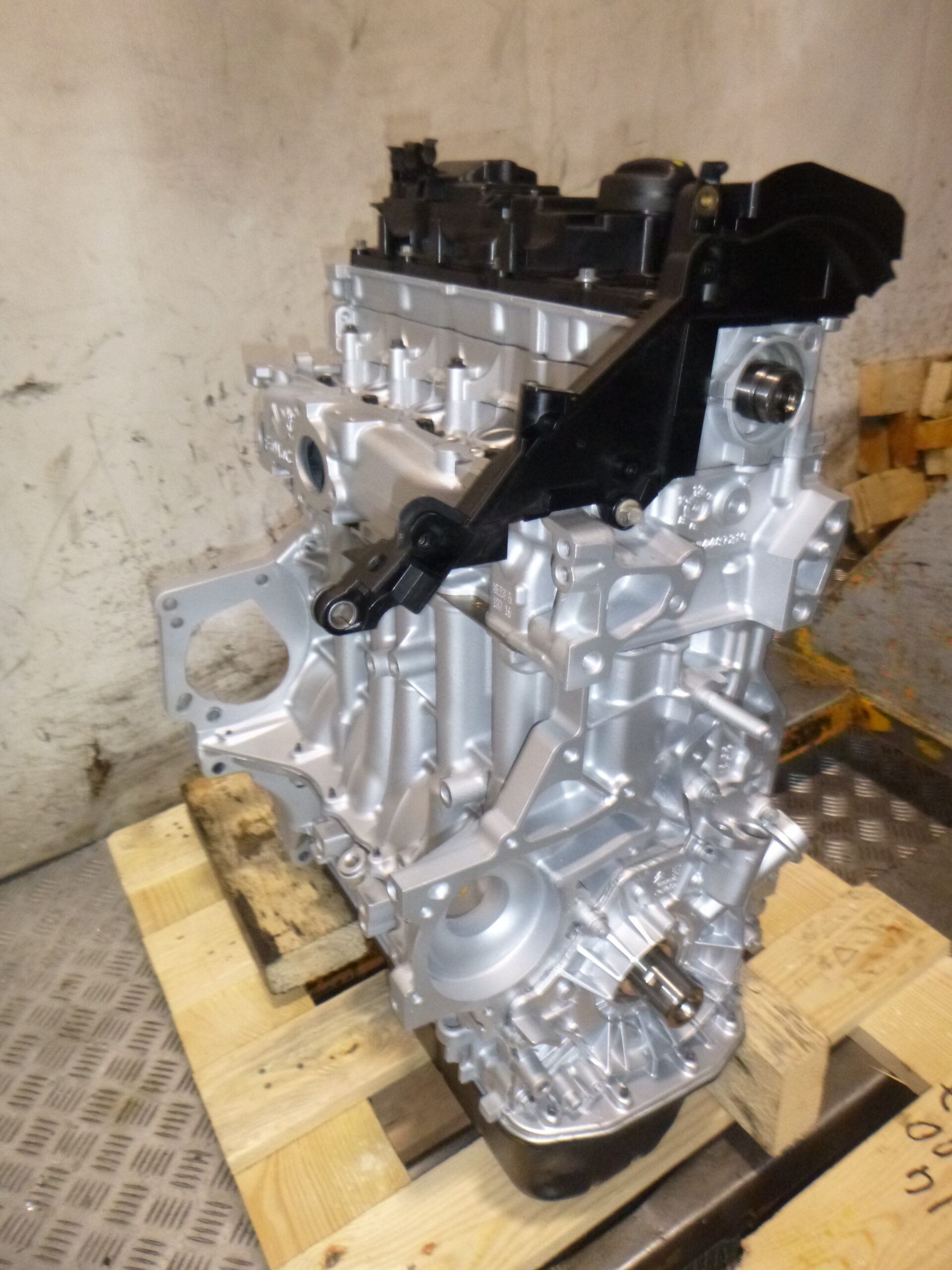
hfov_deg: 54.9
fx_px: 917
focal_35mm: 25
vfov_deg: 69.4
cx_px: 476
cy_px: 635
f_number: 3.9
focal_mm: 4.5
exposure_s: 1/60
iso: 400
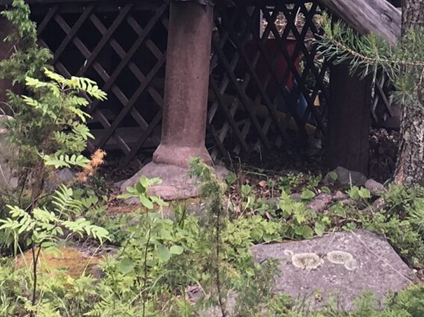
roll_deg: +0.5
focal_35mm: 131
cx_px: 191
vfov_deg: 10.6
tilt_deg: +6.9
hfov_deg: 15.1
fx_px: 1604
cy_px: -251
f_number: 2.2
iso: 25
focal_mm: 4.15
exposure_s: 1/100
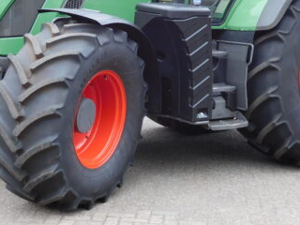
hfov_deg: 24.4
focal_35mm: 80
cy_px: 9
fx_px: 693
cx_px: 163
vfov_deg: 18.1
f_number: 3.9
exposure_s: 1/40
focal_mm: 7.1
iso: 125
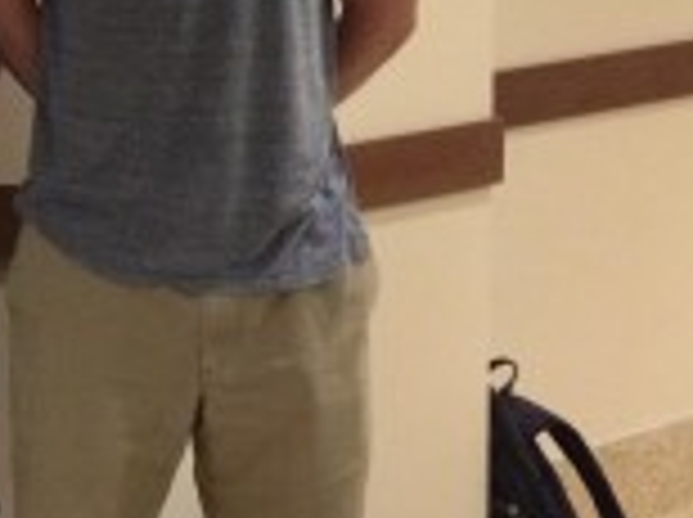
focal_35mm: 113
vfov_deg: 12.6
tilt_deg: -5.2
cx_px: -441
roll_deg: +0.8
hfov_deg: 15.6
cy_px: -162
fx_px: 2259
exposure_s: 1/30
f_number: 2.2
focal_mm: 4.15
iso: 320
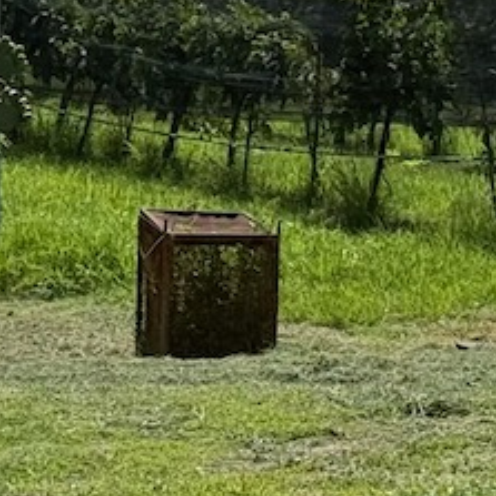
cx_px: 367
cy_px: -291
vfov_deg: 7.0
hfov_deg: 7.2
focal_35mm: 244
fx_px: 3955
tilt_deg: +3.1
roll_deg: -0.3
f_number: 1.78
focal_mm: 6.76
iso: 80
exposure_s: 1/7874
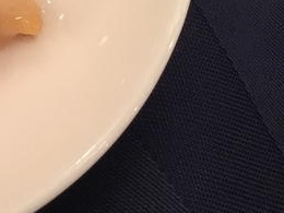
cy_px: -93
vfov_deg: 12.4
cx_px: -217
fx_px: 935
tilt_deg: -63.3
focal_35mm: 114
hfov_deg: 15.1
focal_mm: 4.15
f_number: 2.2
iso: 80
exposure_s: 1/30
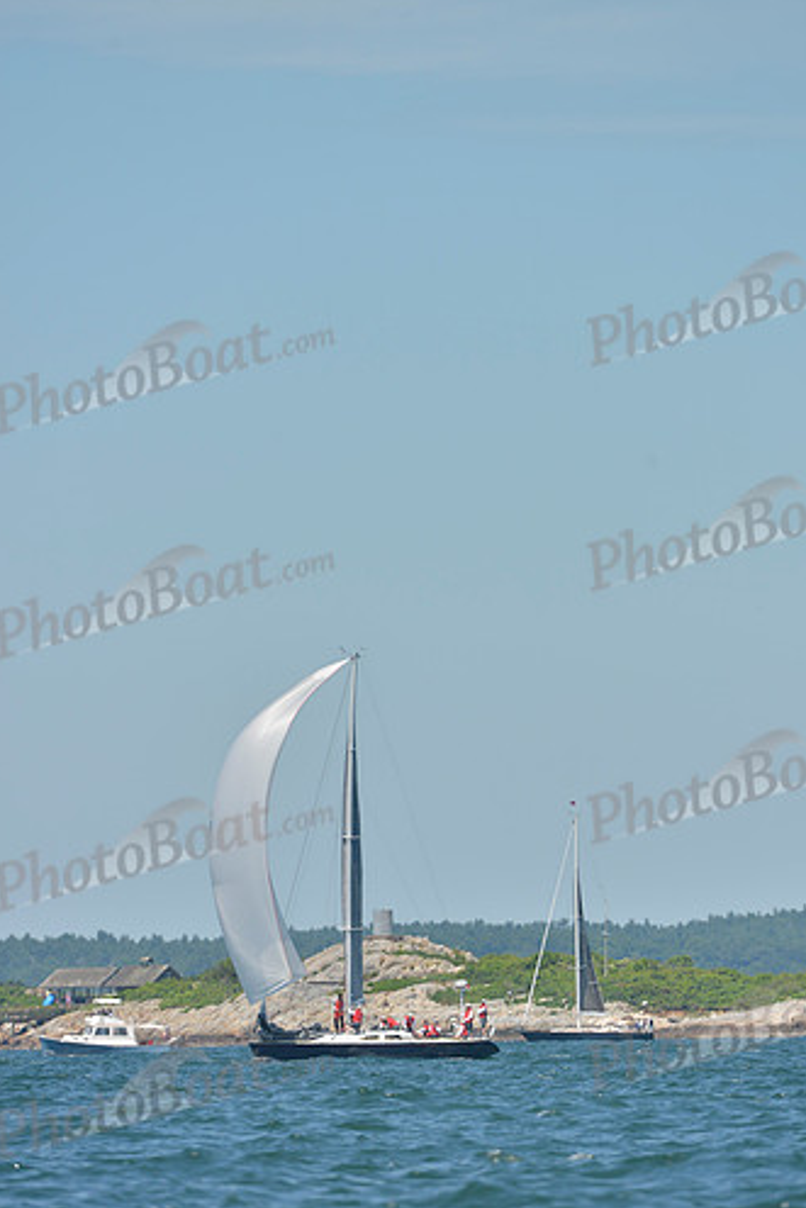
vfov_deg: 4.4
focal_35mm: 468
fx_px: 15705
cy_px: 689
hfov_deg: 2.9
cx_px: 461
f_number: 7.1
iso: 280
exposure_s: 1/1250
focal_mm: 400
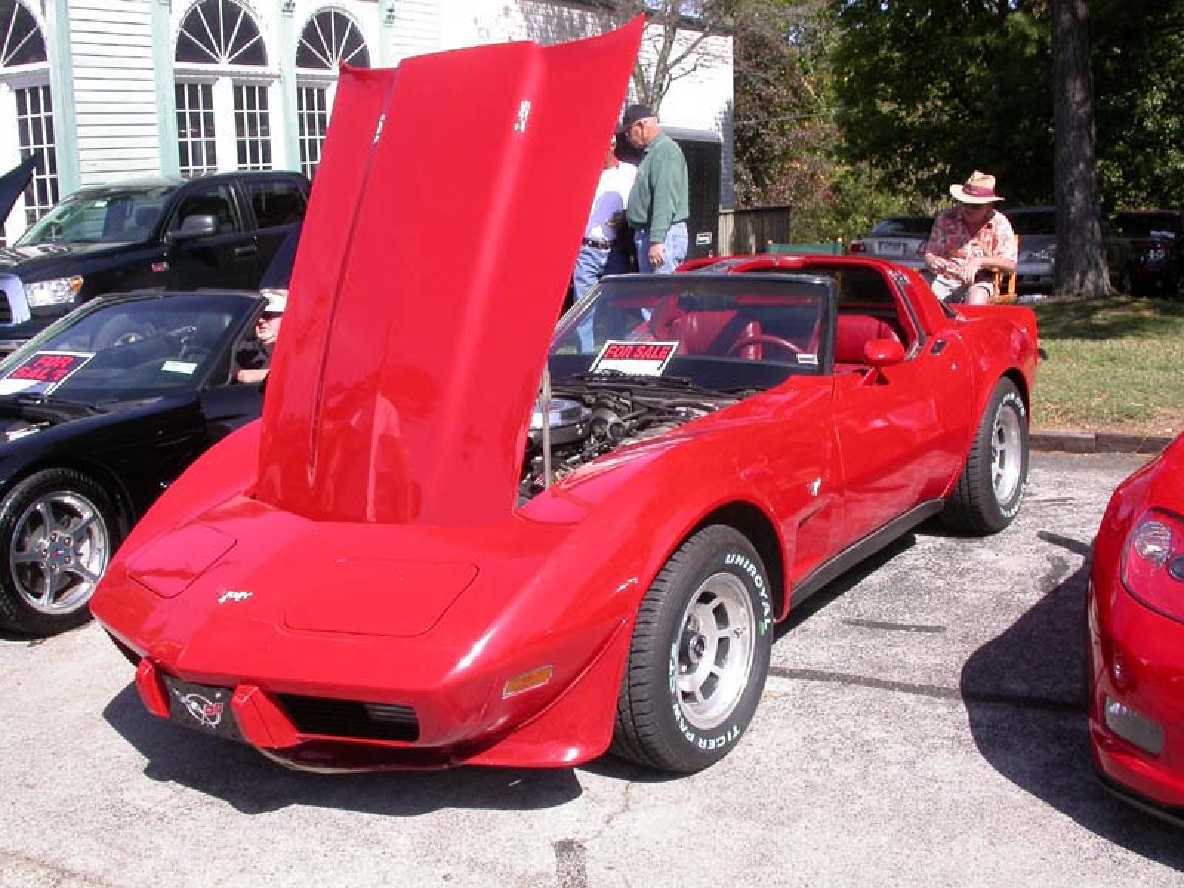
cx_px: 592
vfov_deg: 37.7
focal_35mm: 38
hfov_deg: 49.0
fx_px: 1300
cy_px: 444
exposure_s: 1/239
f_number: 6.7
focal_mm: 7.85
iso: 100
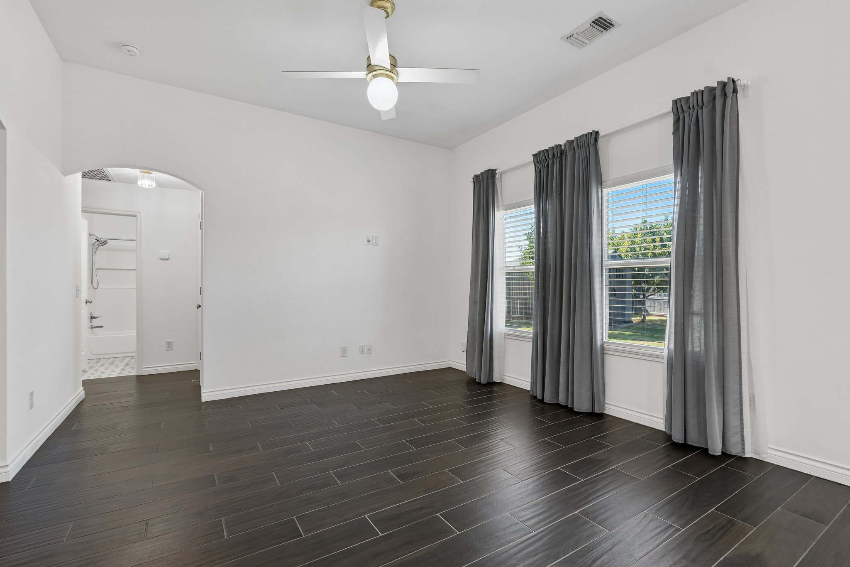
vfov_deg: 73.7
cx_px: 425
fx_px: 378
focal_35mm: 16
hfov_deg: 96.7
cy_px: 284
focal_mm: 16
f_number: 8
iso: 200
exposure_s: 1/13
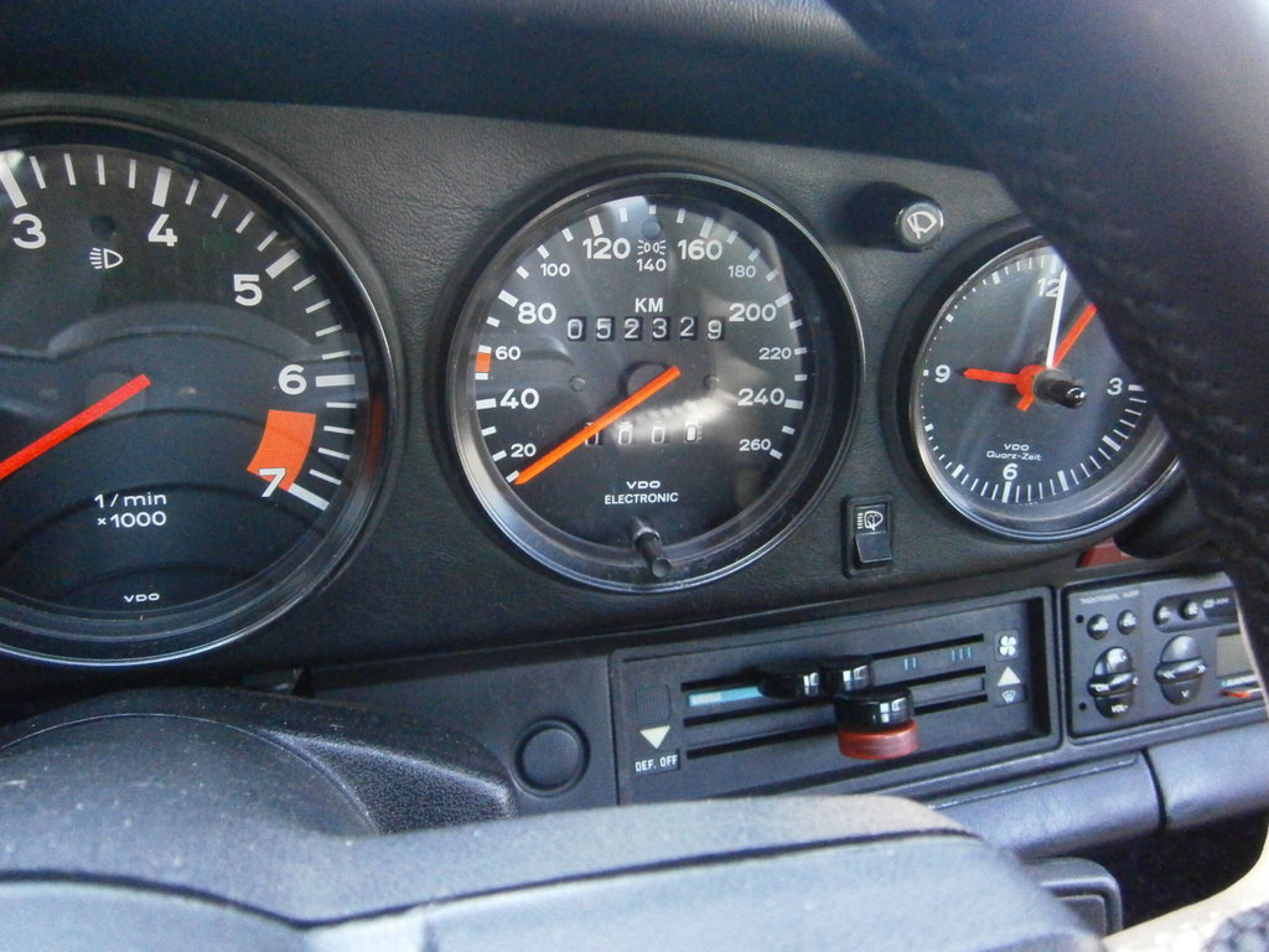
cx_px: 634
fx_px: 953
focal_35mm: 26
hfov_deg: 67.3
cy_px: 476
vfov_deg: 53.1
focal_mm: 4.7
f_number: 2.8
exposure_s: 1/80
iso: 800
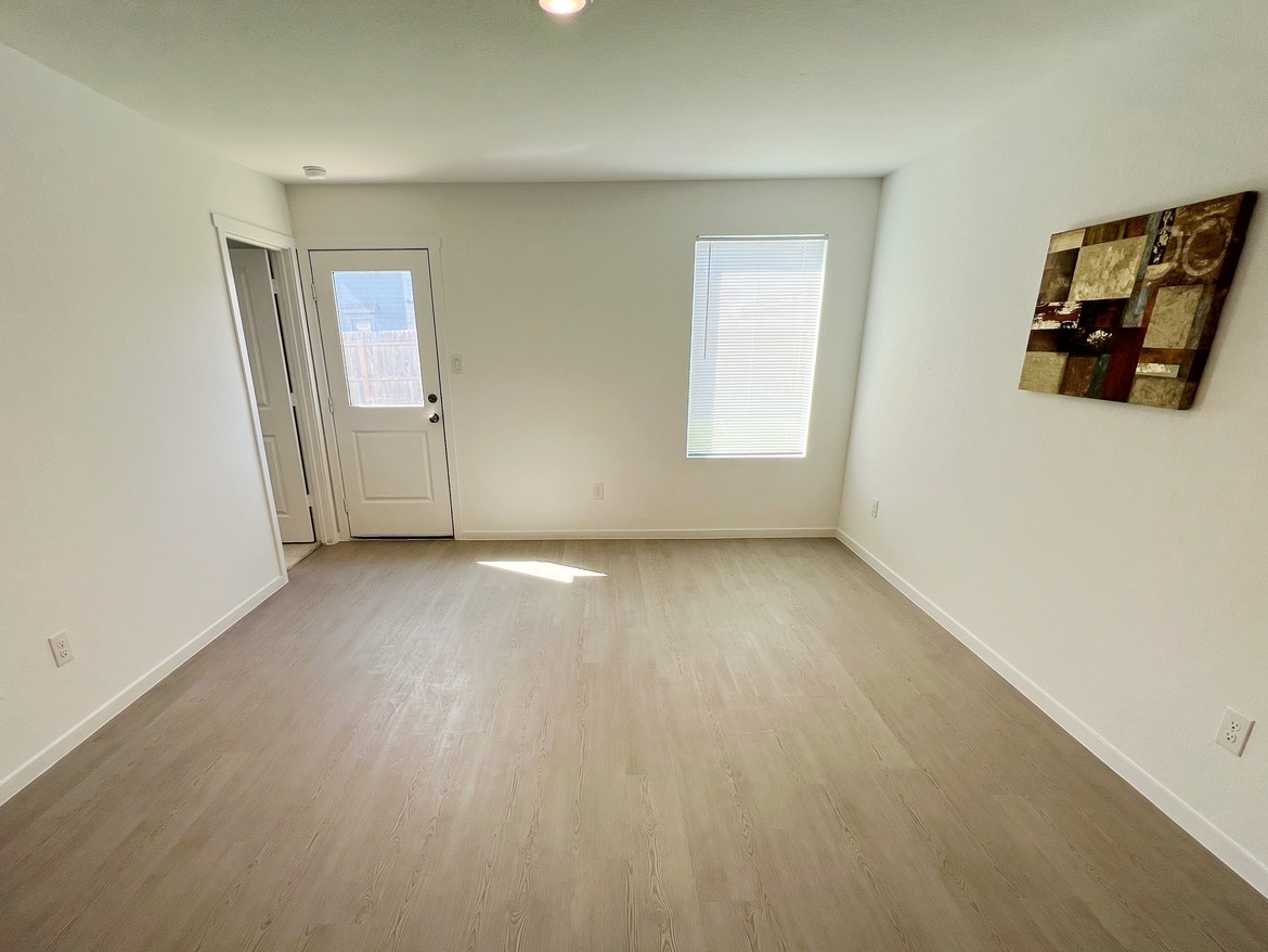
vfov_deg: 77.4
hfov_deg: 94.4
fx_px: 586
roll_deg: +0.3
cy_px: 563
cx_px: 596
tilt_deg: -20.2
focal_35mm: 16
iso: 32
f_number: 1.8
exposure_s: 1/120
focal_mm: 1.57
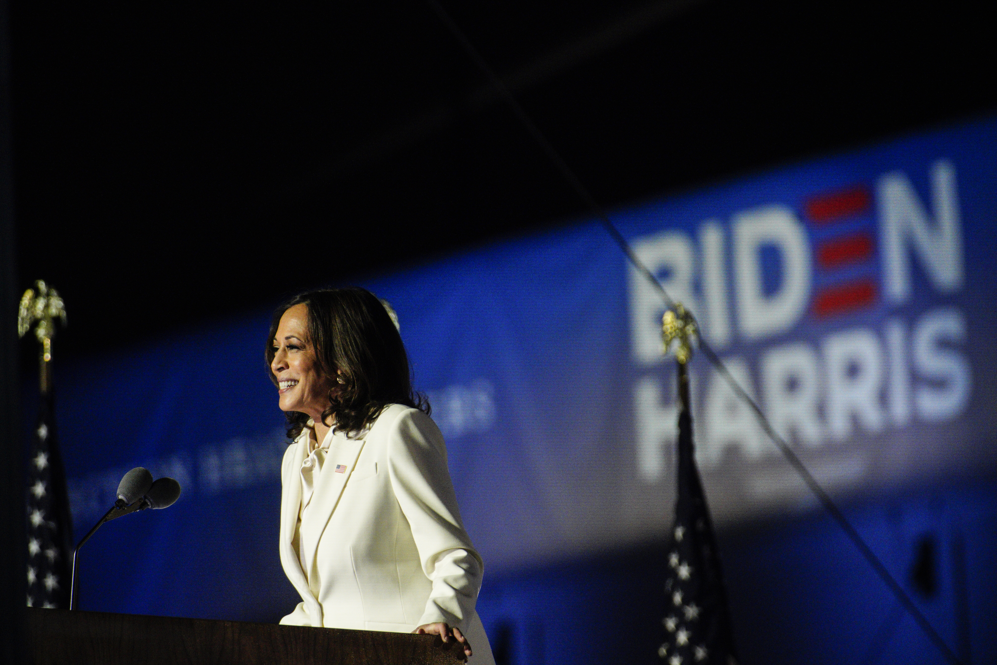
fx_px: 8808
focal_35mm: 318
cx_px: 498
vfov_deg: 4.3
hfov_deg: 6.5
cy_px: 332
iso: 8000
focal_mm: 318
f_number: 5.6
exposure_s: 1/160
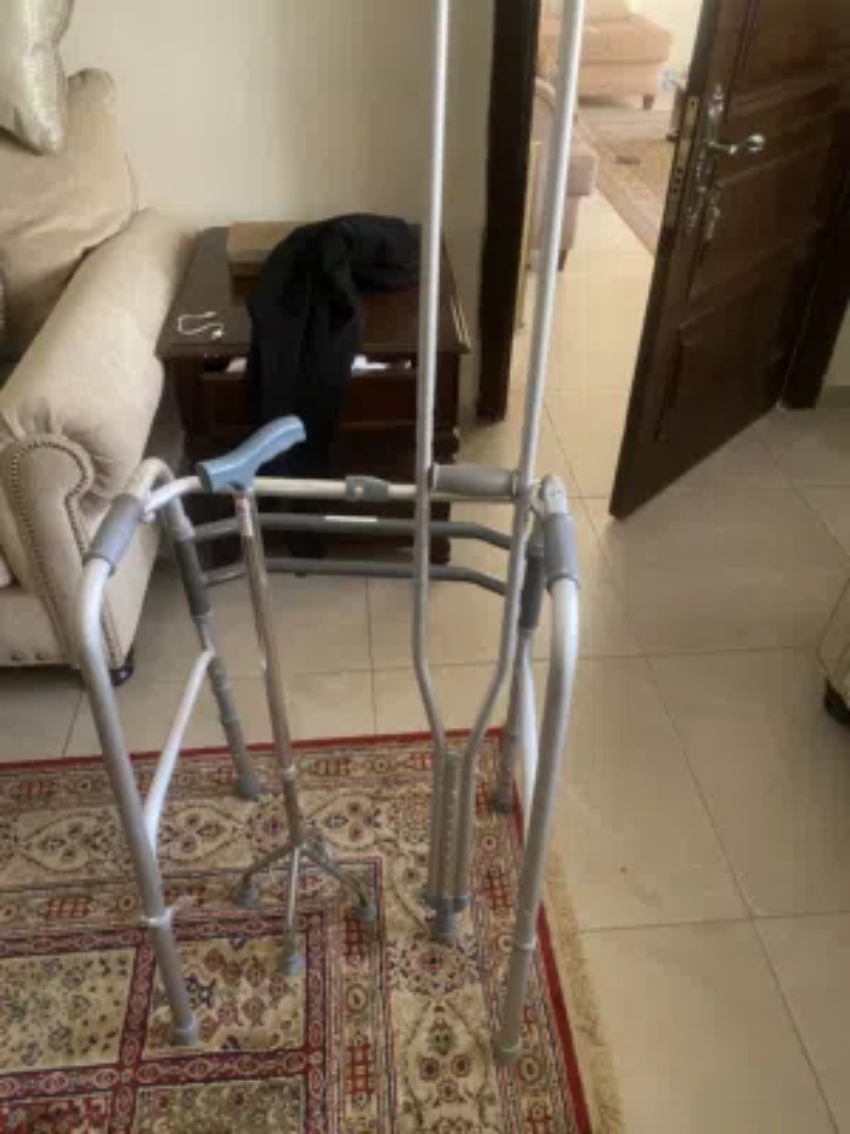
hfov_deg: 53.1
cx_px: 425
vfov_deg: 67.3
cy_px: 567
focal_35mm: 26
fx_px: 851
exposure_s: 1/40
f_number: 1.8
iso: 640
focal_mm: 4.25
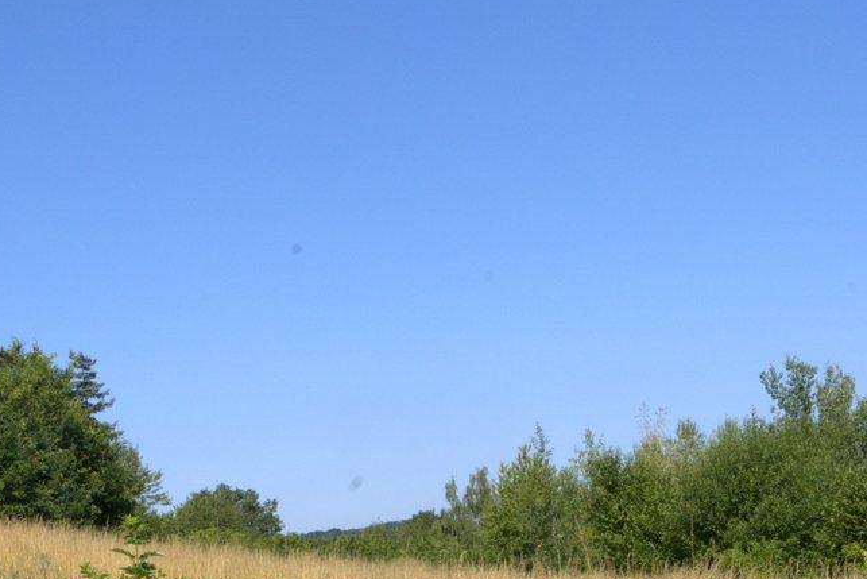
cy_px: 576
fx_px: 2361
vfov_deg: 13.8
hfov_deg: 20.8
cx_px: 311
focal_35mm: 98
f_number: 22
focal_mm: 35
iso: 160
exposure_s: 1/125
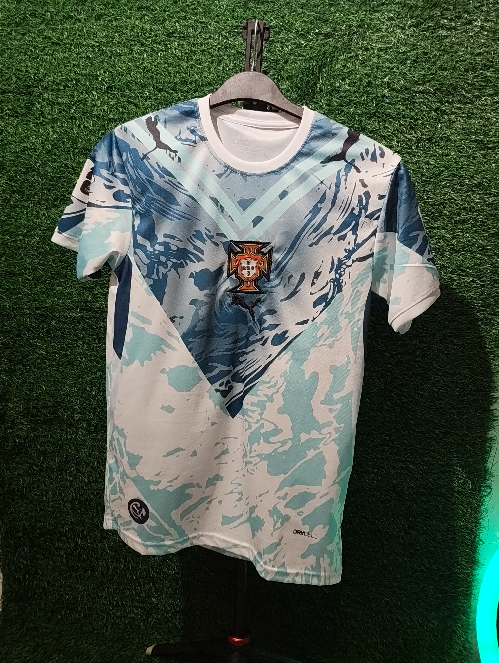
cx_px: 250
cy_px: 332
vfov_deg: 47.8
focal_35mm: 39
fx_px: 748
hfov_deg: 36.9
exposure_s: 1/51.9
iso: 125
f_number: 1.88
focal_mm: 5.56
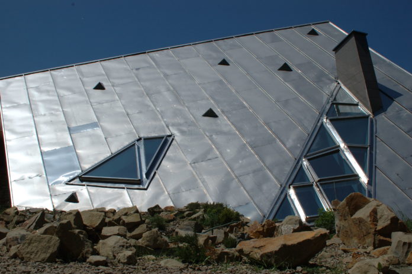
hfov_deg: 46.4
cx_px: 206
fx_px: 480
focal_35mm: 42
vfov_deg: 31.8
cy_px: 137
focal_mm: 28
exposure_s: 1/800
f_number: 11
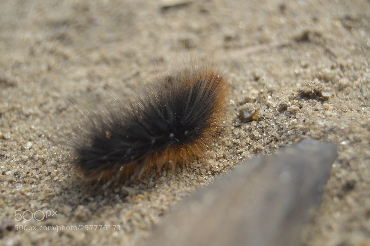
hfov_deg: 24.6
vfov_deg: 16.5
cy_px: 123
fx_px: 847
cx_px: 185
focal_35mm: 82
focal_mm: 55
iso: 100
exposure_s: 1/200
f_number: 7.1
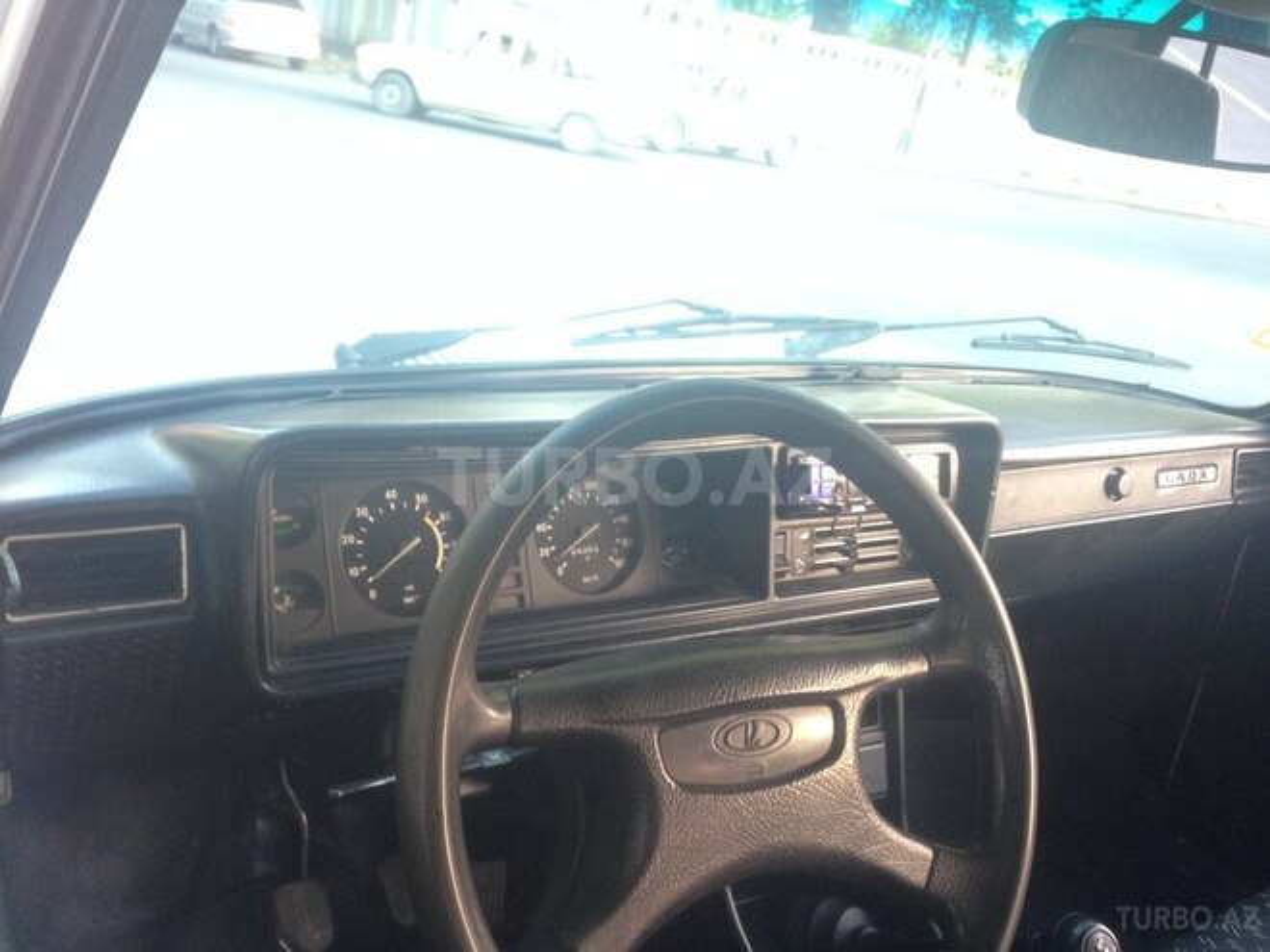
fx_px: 1211
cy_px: 476
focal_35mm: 33
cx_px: 635
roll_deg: -13.2
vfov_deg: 42.9
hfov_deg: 55.4
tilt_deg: -18.6
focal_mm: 4.12
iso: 125
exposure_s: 1/20
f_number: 2.4
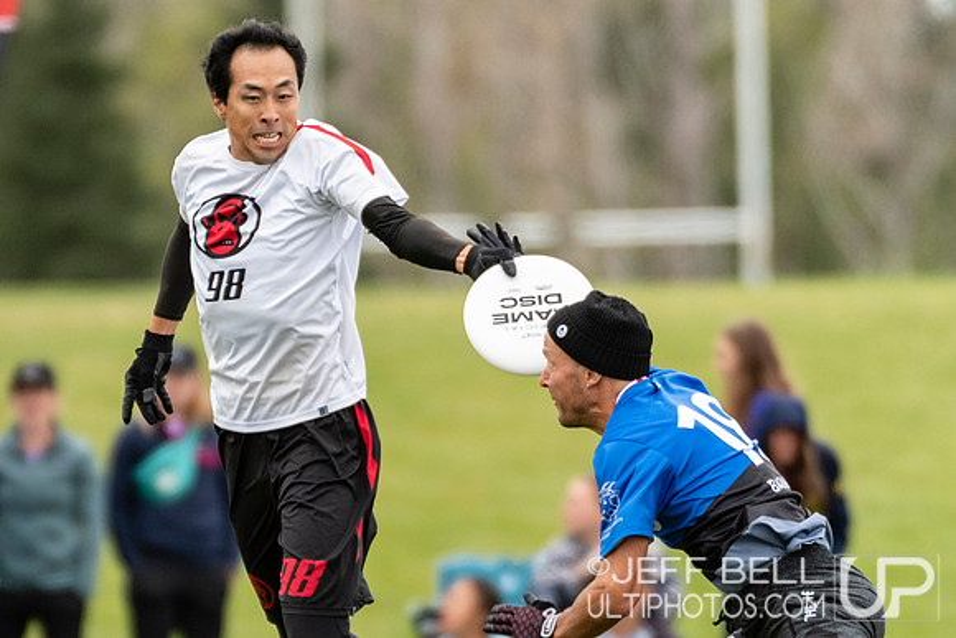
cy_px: 509
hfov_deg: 1.8
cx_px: 226
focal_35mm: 1131
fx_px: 30046
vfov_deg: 1.2
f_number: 4
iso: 720
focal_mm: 400
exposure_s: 1/1250
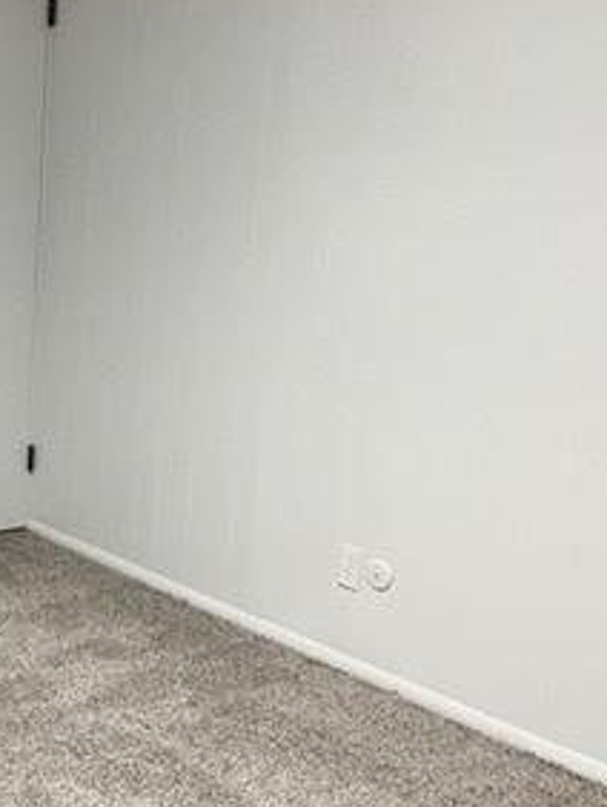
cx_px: -129
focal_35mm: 59
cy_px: 475
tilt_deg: -14.4
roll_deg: -0.4
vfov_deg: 32.6
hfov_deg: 22.8
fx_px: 1377
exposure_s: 1/60
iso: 200
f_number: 1.6
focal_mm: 5.1
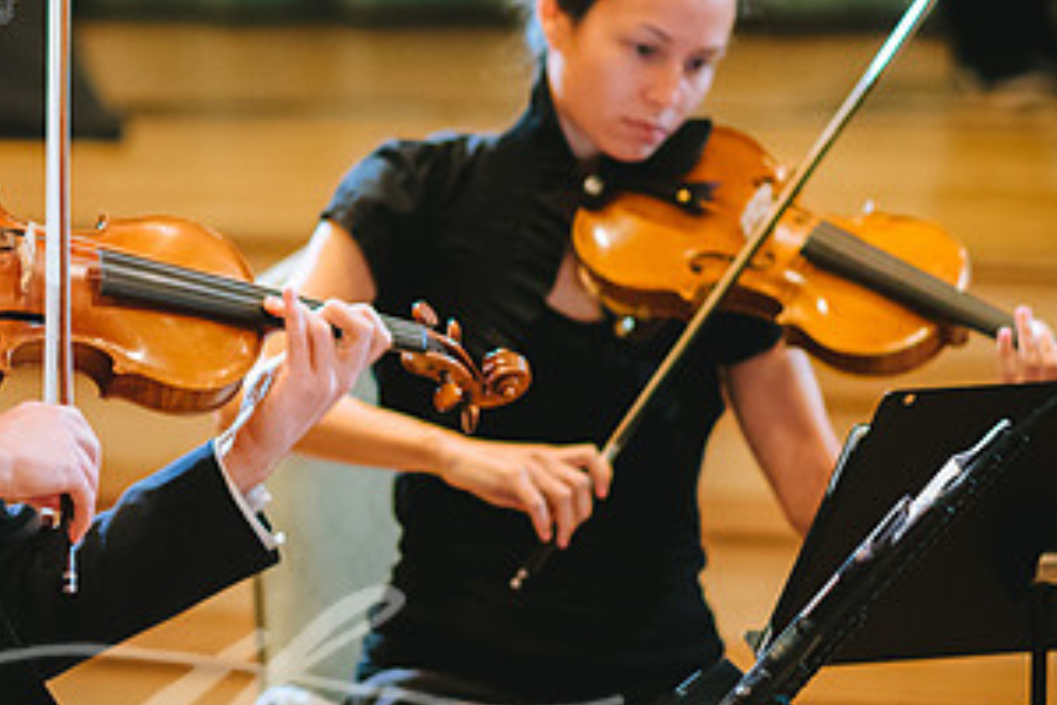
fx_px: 5666
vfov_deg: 7.1
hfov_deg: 10.6
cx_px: 23
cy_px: 386
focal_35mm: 193
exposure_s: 1/125
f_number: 2.2
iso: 1600
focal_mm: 85
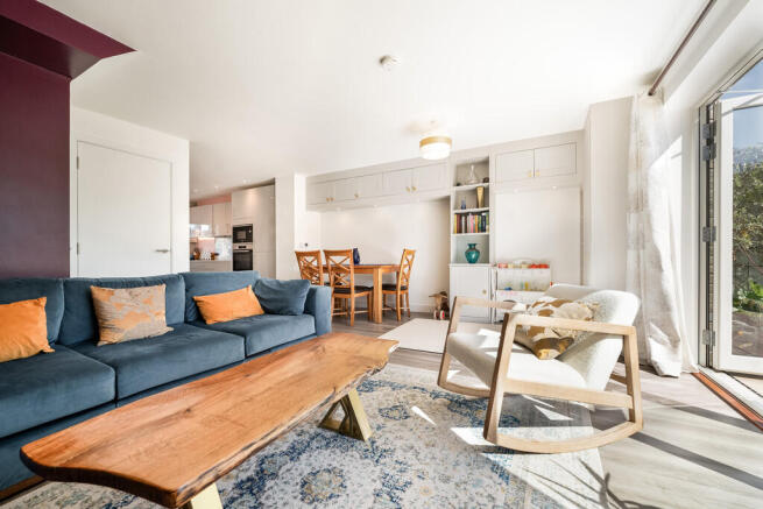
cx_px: 382
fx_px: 297
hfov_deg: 104.2
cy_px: 254
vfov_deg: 81.2
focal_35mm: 14
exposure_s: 1/250
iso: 100
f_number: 6.3
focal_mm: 14
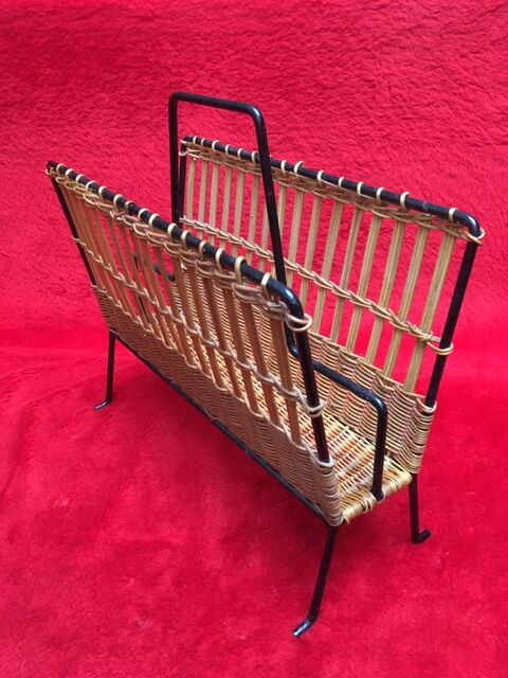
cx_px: 254
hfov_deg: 48.2
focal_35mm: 29
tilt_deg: -34.8
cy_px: 339
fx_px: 567
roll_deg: +0.4
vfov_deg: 61.7
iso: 200
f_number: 2.2
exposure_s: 1/20
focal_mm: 4.15
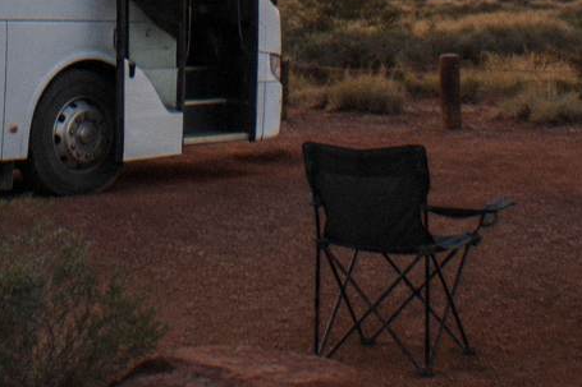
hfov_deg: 22.7
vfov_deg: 15.3
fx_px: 1422
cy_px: 17
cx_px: 489
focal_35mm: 88
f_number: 6.3
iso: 6400
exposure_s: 1/40
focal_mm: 40
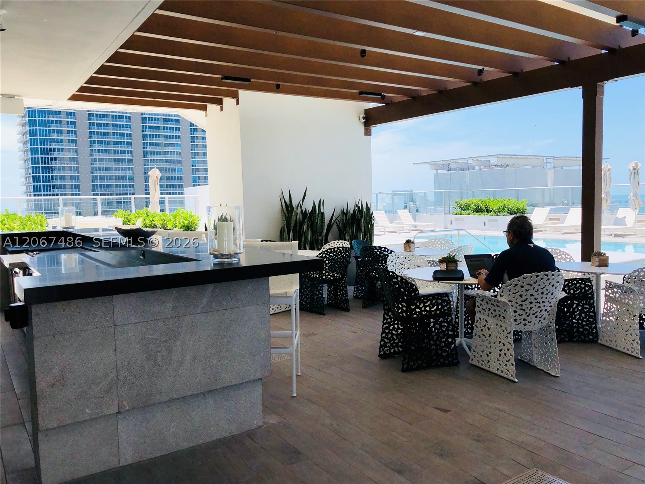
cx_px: 322
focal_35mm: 28
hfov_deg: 63.4
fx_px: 522
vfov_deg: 49.7
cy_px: 242
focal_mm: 4
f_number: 1.8
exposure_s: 1/2525
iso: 20
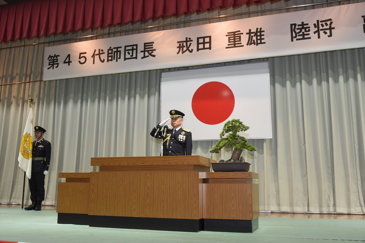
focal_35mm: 34
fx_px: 345
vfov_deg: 38.9
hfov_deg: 55.8
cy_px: 122
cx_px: 182
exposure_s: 1/80
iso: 2500
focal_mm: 34
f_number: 8
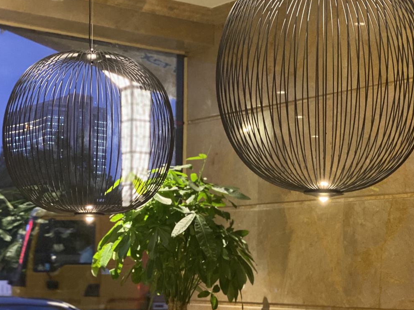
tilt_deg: +6.2
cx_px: 284
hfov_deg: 22.4
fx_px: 1040
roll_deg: +0.5
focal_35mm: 87
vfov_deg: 16.9
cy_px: 187
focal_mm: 6
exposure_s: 1/25
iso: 400
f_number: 2
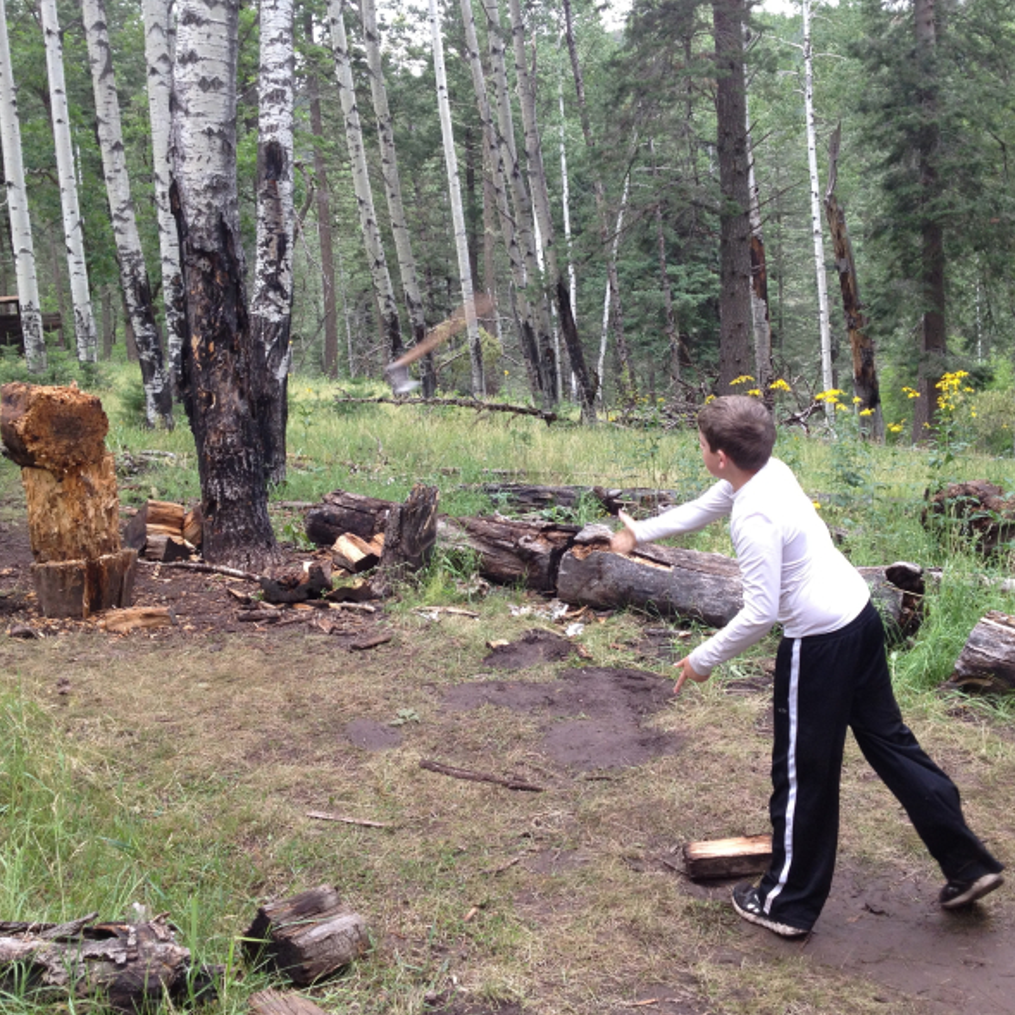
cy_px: 507
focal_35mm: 42
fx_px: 1393
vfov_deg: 40.0
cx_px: 548
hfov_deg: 40.0
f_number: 2.4
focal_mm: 4.28
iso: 100
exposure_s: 1/120
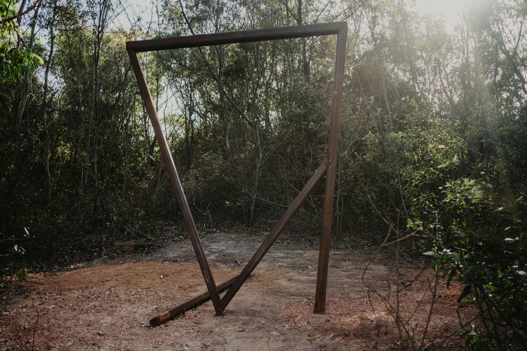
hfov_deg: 54.4
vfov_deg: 37.8
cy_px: 176
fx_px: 512
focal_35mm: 35
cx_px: 264
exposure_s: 1/1000
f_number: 2.2
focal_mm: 23
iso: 200
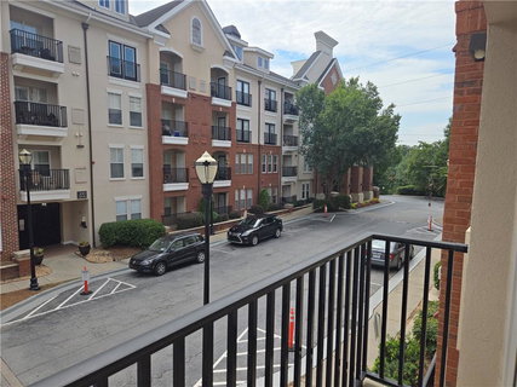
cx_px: 258
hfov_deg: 73.9
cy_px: 194
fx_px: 343
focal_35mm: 23
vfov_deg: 58.9
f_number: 1.8
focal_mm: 5.4
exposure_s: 1/2180
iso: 25
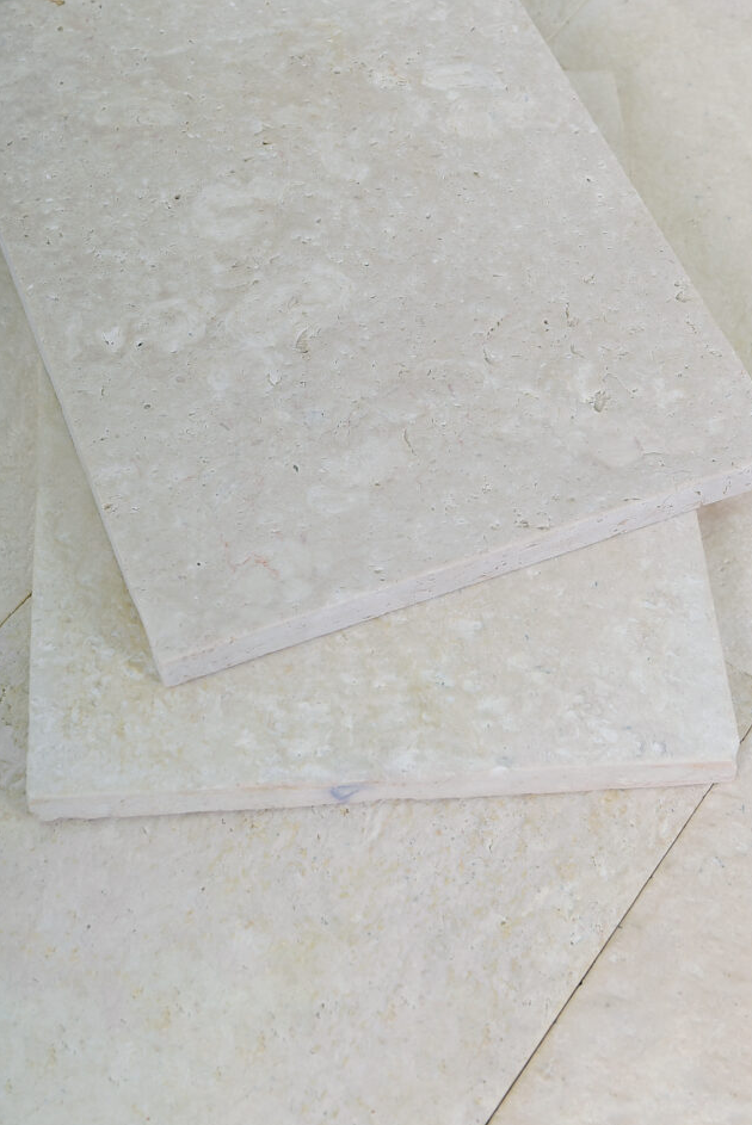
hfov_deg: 35.1
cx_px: 357
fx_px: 1189
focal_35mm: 38
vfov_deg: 50.6
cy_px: 599
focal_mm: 35
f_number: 4.5
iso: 125
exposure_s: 1/125
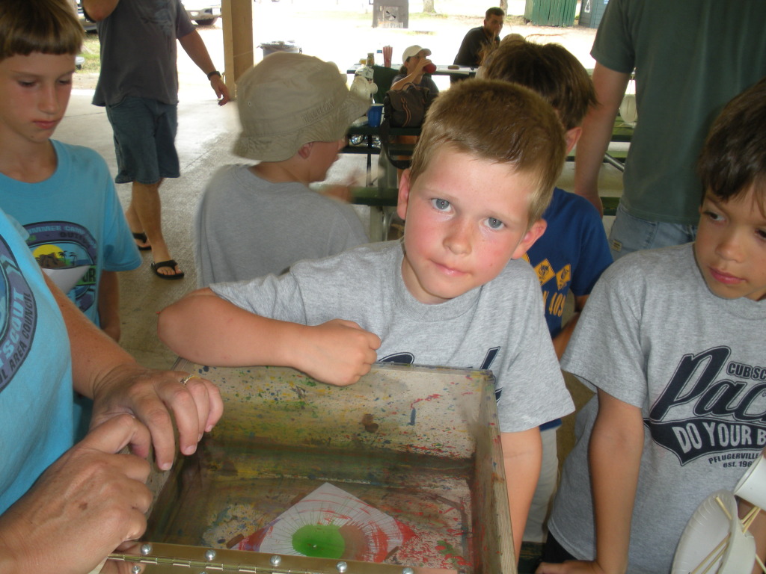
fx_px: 797
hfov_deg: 51.4
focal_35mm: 36
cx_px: 383
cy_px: 287
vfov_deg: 39.7
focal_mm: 6.3
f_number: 3.5
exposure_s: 1/54.2
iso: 64
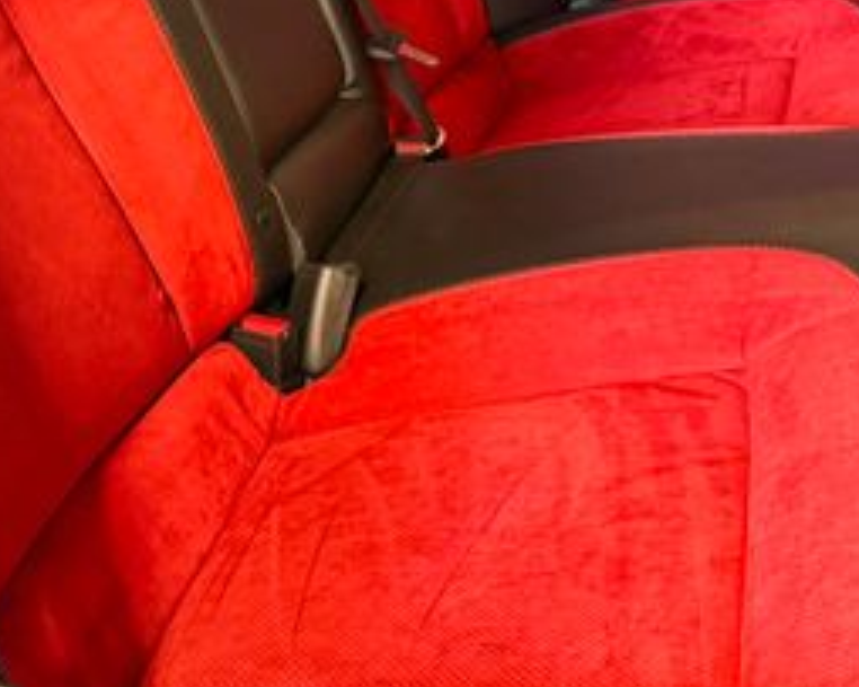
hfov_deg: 32.0
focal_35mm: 59
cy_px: -20
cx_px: 443
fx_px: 1499
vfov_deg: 24.5
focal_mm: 6.76
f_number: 1.78
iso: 800
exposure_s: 1/46
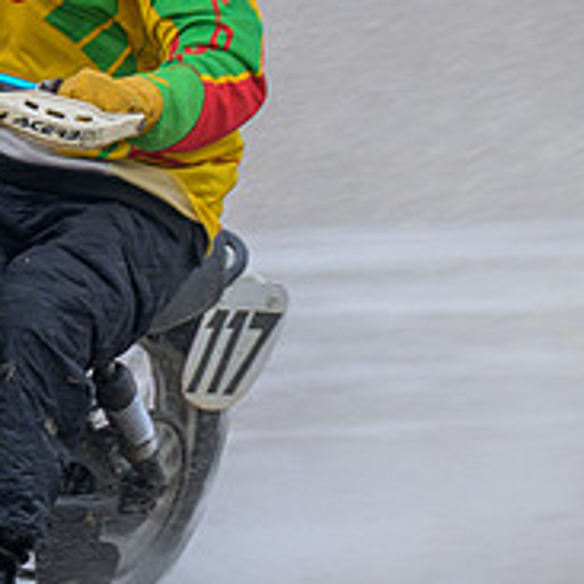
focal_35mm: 1204
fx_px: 22981
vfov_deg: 1.5
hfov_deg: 1.5
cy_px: 306
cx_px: -358
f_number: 4
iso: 64
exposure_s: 1/250
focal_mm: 200
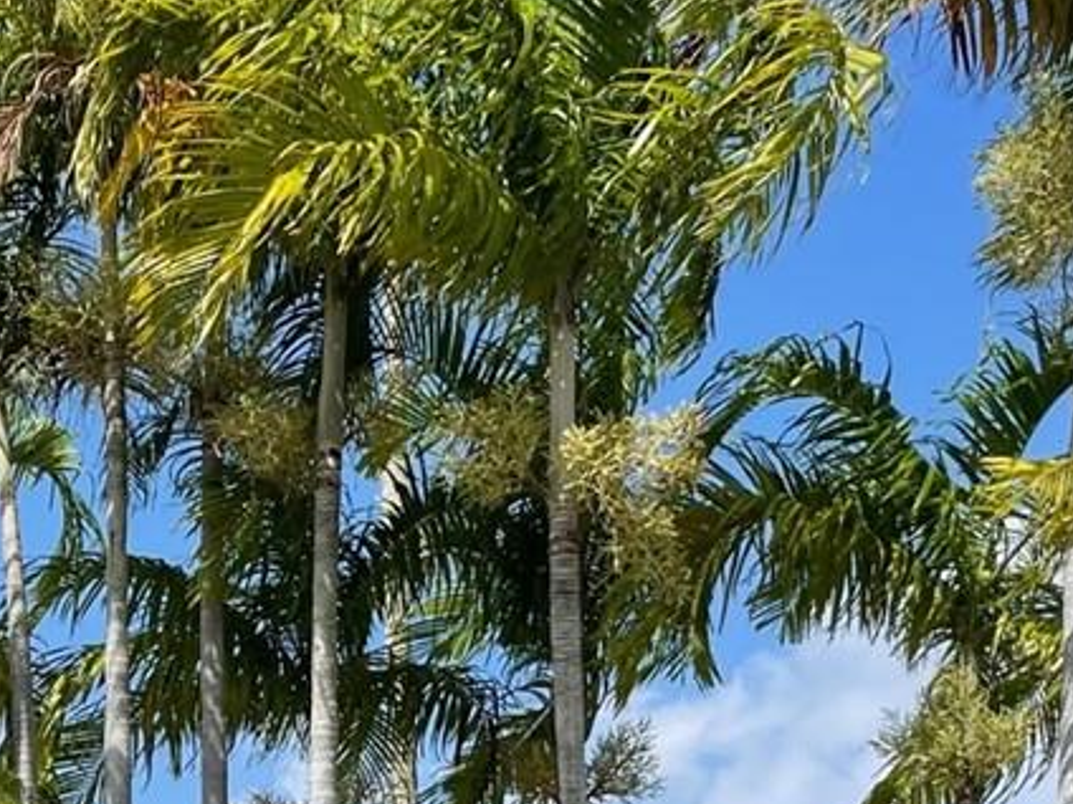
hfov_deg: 19.8
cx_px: 202
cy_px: 903
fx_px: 3038
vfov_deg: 14.7
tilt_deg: +11.7
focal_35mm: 98
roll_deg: +0.1
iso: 32
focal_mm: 4.2
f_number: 1.6
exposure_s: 1/3731
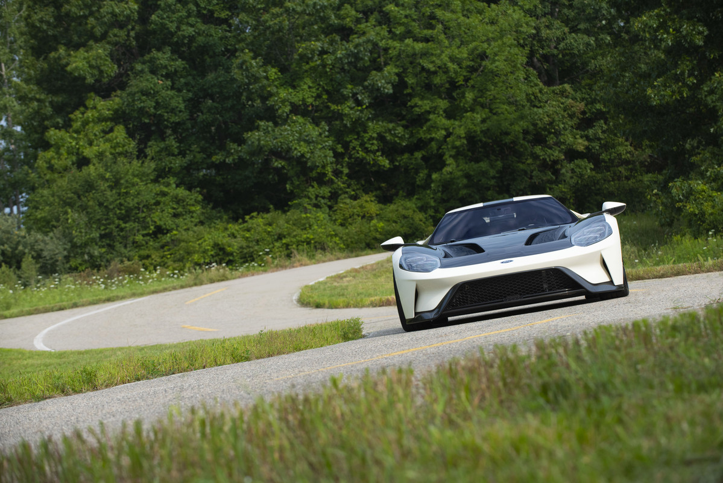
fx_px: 2410
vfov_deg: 11.4
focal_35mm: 120
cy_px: 242
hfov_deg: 17.1
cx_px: 362
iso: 400
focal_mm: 120
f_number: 7.1
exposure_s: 1/1000
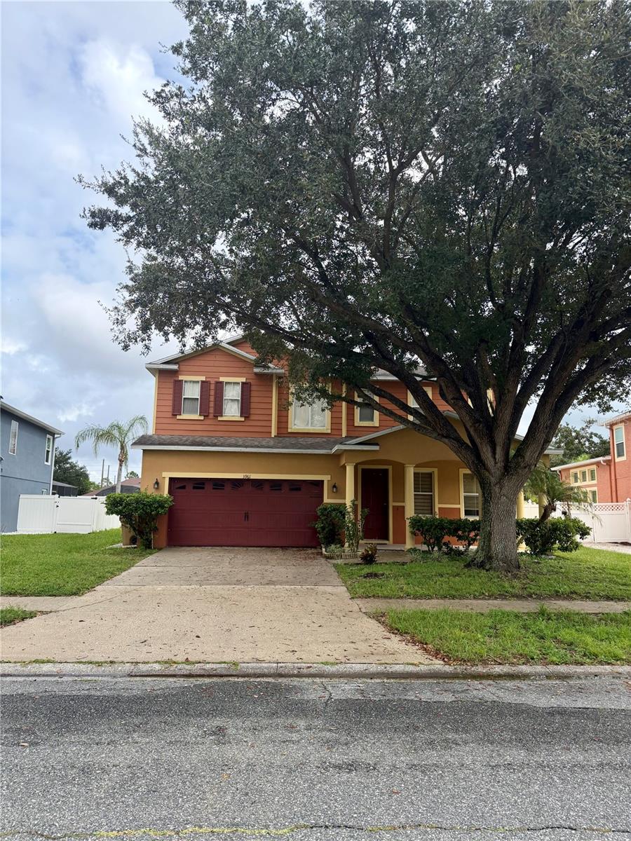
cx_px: 316
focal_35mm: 24
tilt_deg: +8.8
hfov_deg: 56.8
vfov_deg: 71.6
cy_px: 420
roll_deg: -1.4
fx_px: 583
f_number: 1.78
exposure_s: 1/3759
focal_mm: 6.76
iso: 100
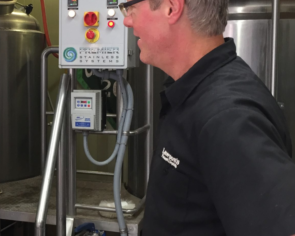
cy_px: 112
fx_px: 533
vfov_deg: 25.0
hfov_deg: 29.8
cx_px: 38
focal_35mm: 61
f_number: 2.2
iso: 80
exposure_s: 1/30
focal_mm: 4.15
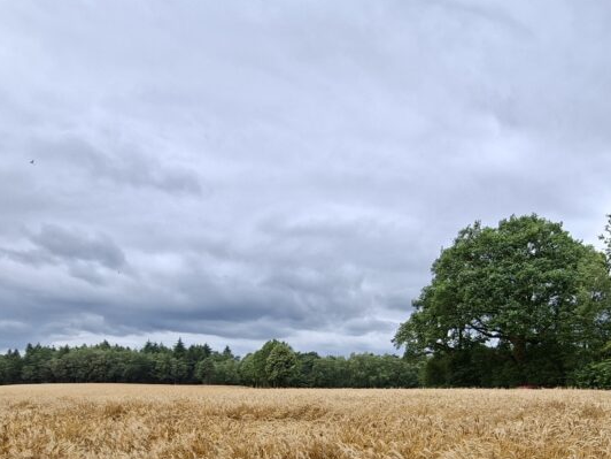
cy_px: 397
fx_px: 441
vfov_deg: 49.9
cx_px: 363
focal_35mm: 25
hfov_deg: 68.8
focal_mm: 1.74
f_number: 2.2
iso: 40
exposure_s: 1/981
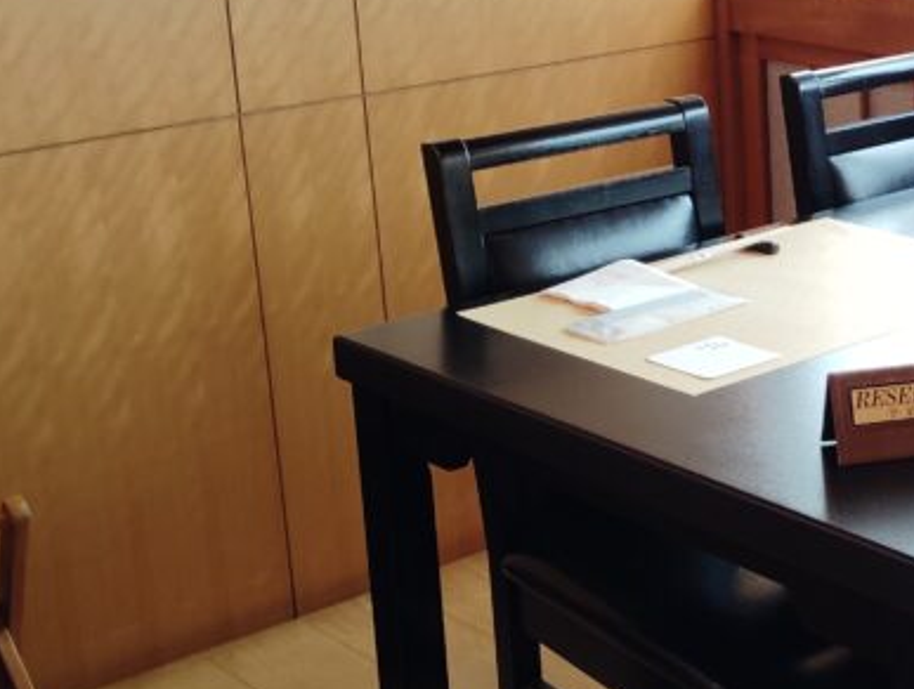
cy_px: 270
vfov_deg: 19.9
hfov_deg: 24.9
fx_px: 1958
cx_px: 928
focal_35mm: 74
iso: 483
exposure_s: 1/100
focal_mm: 4.22
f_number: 1.8
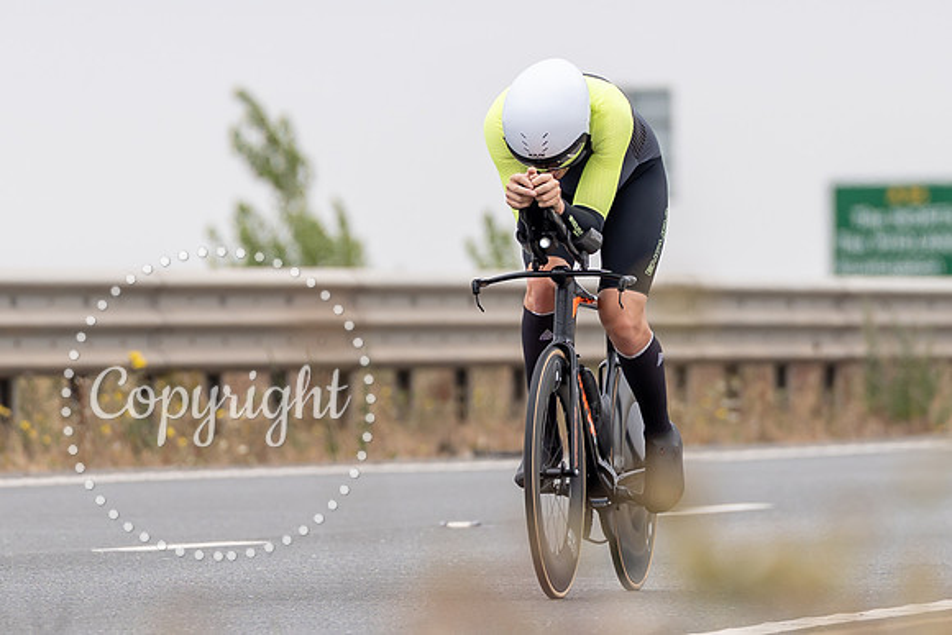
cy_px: 338
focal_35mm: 624
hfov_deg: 3.3
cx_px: 602
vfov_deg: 2.2
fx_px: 16494
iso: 100
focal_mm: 200
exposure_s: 1/800
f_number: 3.2
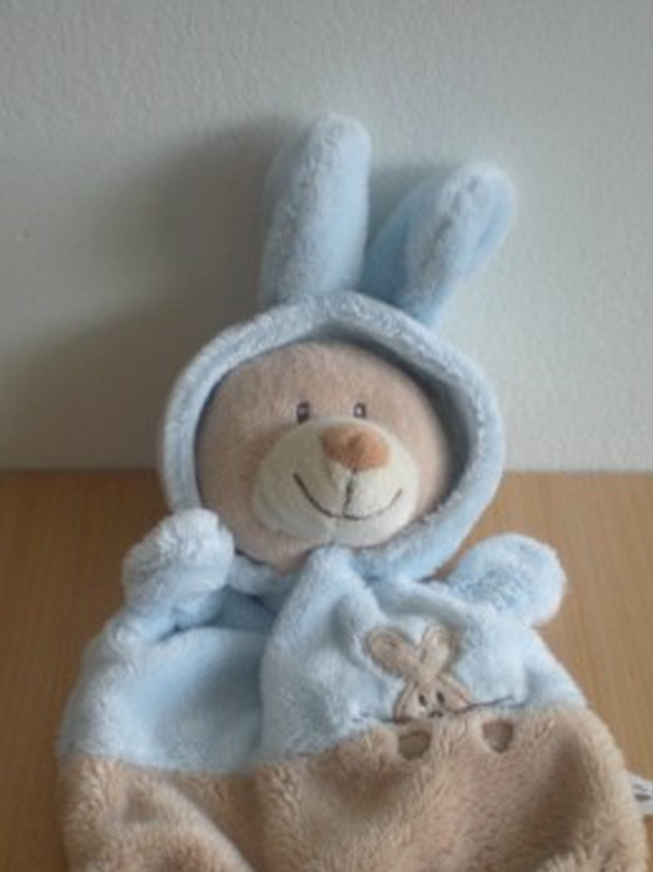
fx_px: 1435
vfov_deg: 33.3
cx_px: 329
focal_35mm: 57
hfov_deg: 25.6
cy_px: 628
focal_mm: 6.3
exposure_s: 1/28.7
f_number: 3.1
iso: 200
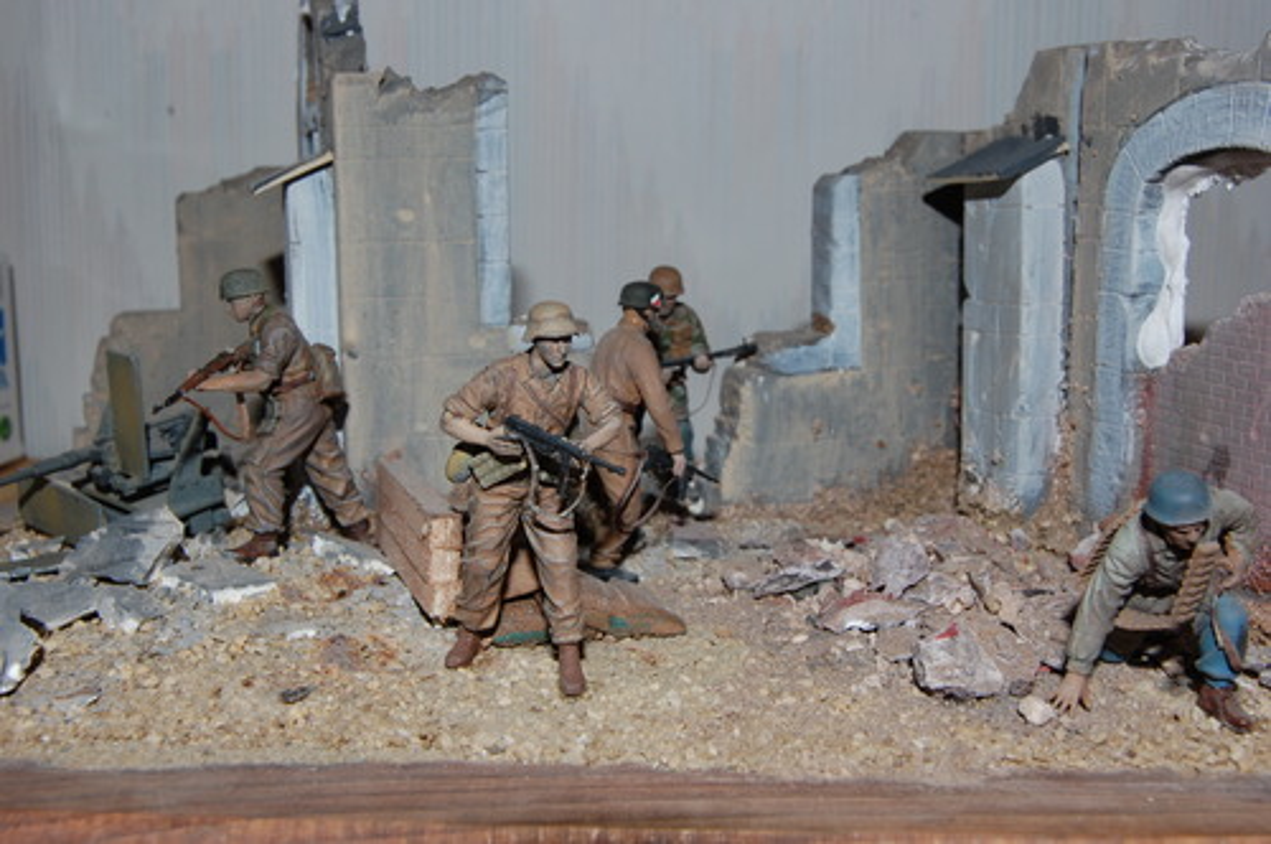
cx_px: 636
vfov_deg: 31.8
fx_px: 1481
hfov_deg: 46.5
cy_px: 422
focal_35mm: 42
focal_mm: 28
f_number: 13
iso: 200
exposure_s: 1/50
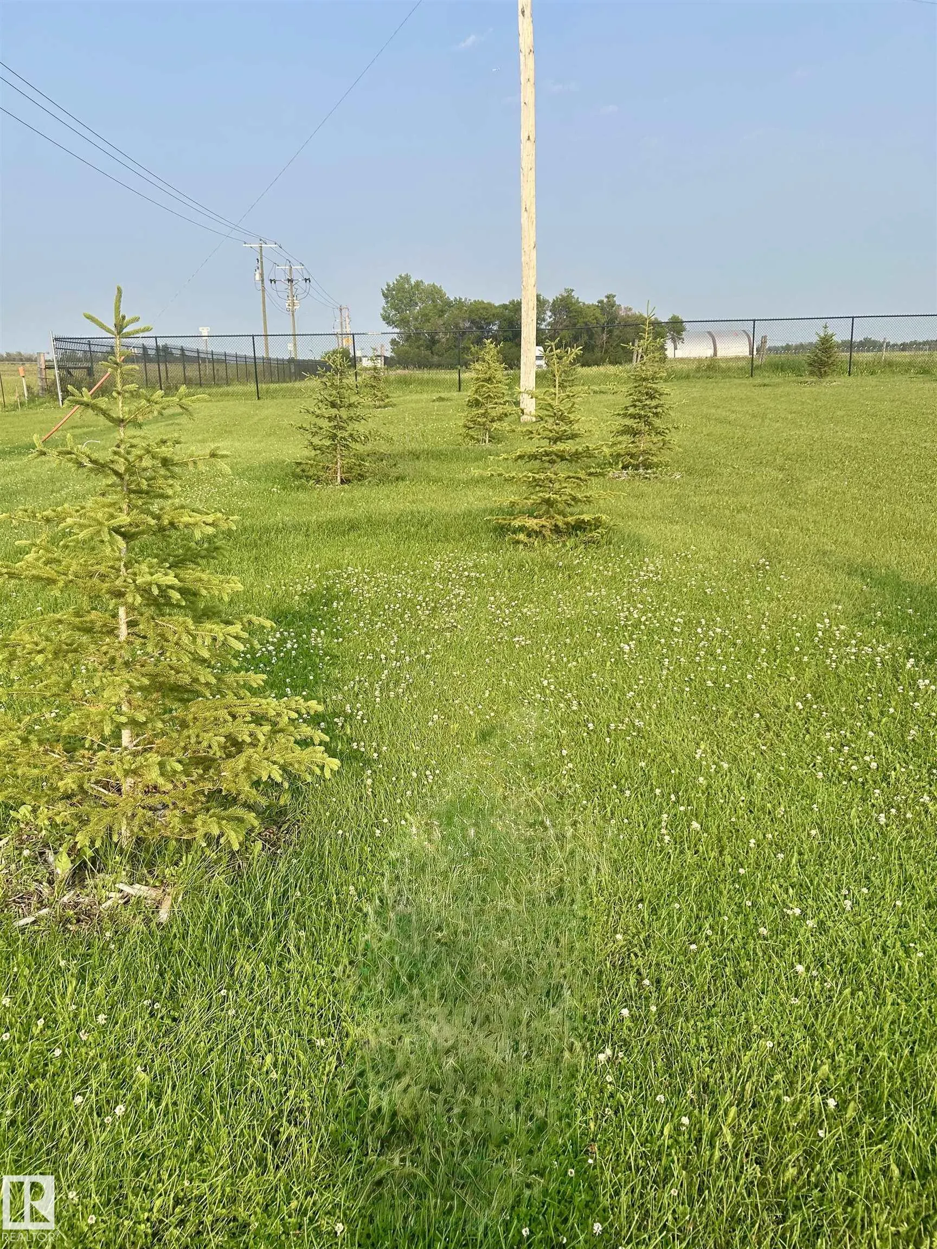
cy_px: 624
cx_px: 468
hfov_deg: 53.1
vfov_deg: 67.3
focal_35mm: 26
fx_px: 938
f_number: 1.5
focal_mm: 5.7
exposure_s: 1/1972
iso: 50
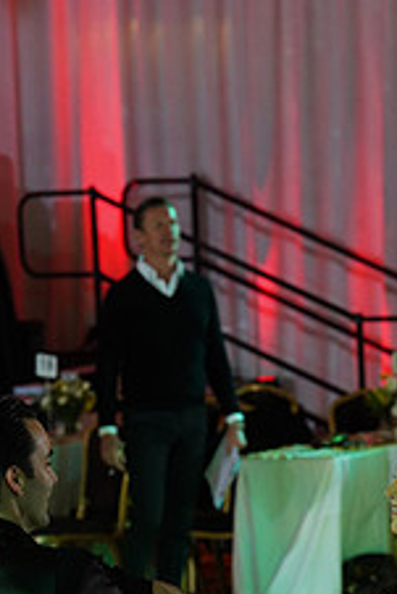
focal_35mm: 264
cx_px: 206
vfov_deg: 7.7
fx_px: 4360
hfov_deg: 5.2
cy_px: 697
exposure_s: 1/200
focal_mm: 103
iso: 1600
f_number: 5
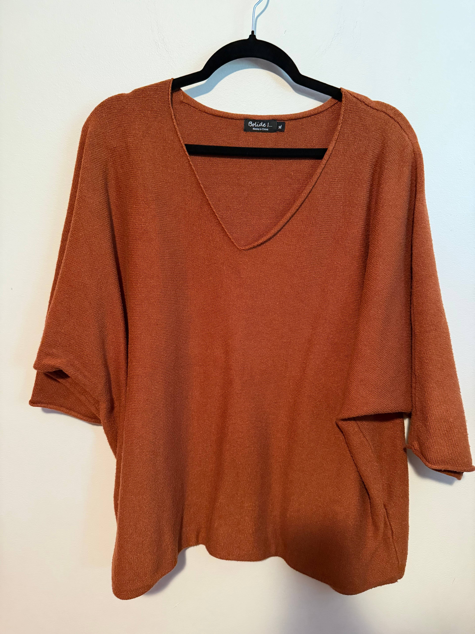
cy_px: 317
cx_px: 238
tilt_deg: -11.5
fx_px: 439
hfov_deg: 56.8
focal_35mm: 24
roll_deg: +0.2
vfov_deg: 71.6
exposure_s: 1/60
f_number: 1.78
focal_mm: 6.76
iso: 640
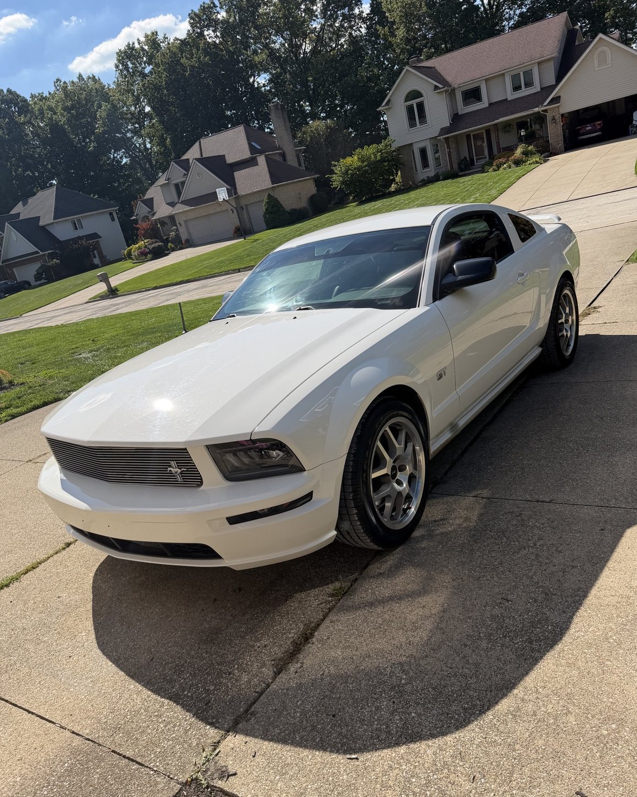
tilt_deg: -15.4
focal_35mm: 26
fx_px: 613
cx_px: 313
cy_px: 407
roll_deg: +15.6
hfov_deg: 54.9
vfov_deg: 66.0
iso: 100
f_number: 1.78
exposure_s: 1/5714
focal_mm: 6.76
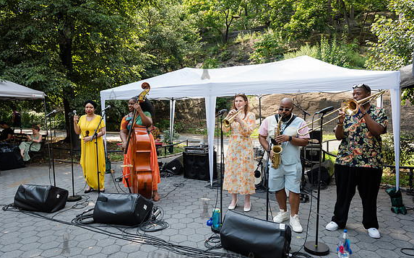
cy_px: 137
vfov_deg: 49.2
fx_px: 282
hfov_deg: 72.6
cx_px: 205
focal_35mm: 25
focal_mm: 24
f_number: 3.5
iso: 250
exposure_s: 1/320
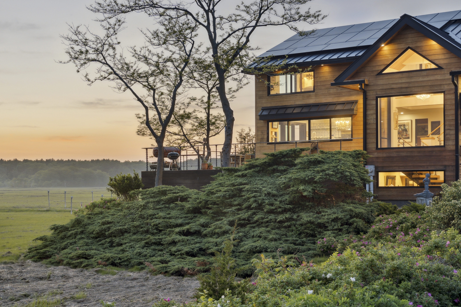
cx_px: 238
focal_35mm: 56
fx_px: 717
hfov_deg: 35.6
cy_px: 159
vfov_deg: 24.2
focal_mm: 34.5
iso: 500
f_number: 4
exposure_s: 1/13
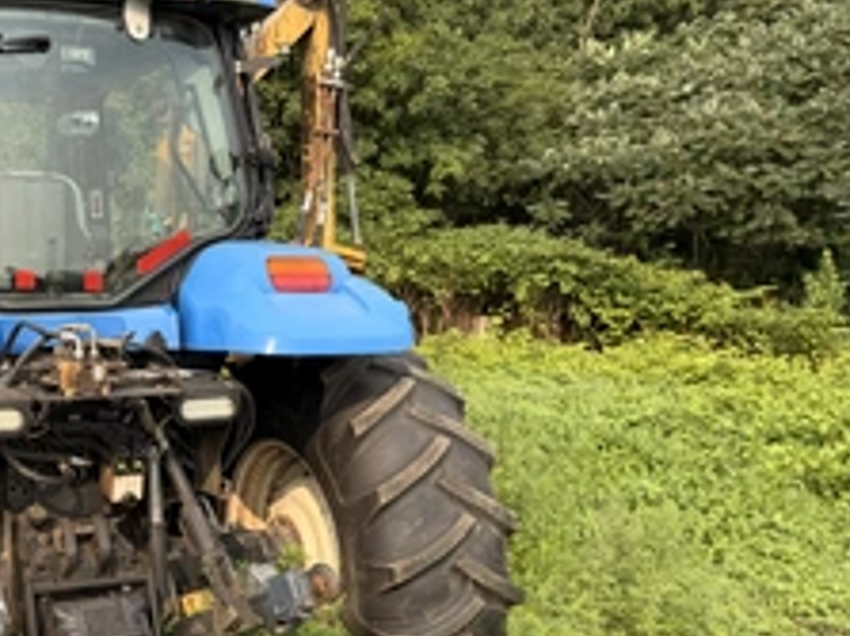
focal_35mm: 43
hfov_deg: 40.7
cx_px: 91
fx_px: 1055
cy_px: 377
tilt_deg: -5.8
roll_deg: +0.5
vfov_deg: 33.5
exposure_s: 1/1901
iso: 80
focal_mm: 6.76
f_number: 1.78
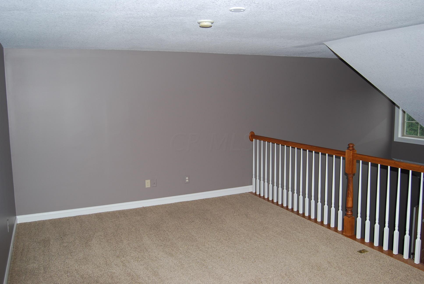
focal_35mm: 33
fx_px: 389
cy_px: 142
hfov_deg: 57.2
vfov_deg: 40.1
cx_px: 212
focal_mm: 22
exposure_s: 1/60
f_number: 3.8
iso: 200
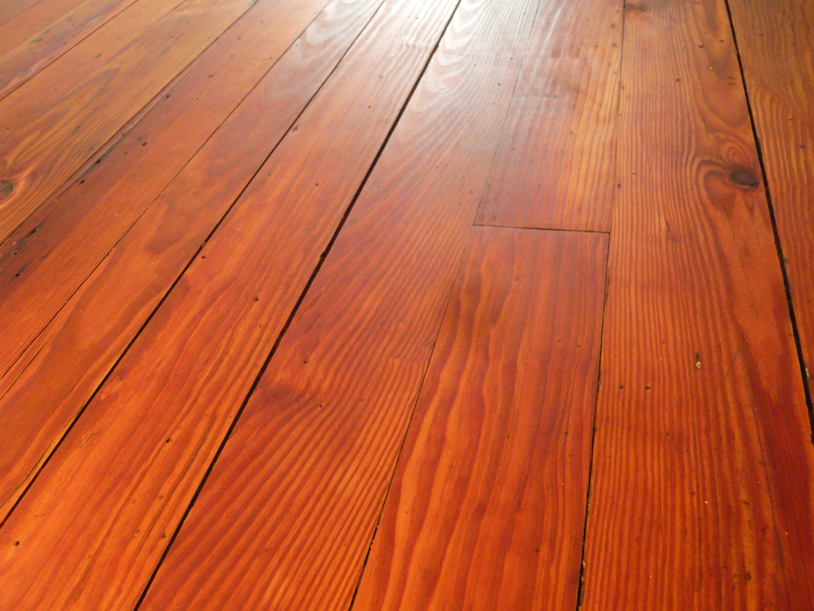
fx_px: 682
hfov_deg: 61.6
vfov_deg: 48.2
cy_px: 303
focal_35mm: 29
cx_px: 420
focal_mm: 4.6
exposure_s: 1/10
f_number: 2.8
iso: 400
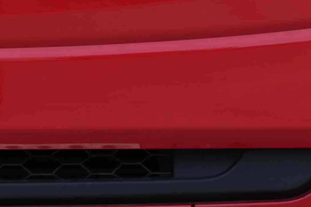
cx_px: -132
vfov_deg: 3.3
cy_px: -122
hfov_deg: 4.9
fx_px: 3636
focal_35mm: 421
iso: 200
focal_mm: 50
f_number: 2.8
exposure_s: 1/1600
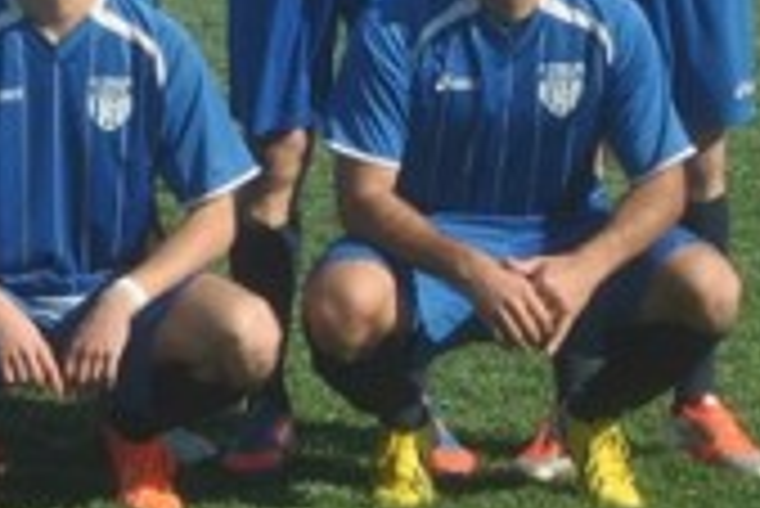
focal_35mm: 264
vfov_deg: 5.2
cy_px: -315
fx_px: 5577
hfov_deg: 7.7
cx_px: -112
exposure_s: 1/250
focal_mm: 45
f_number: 8
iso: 100
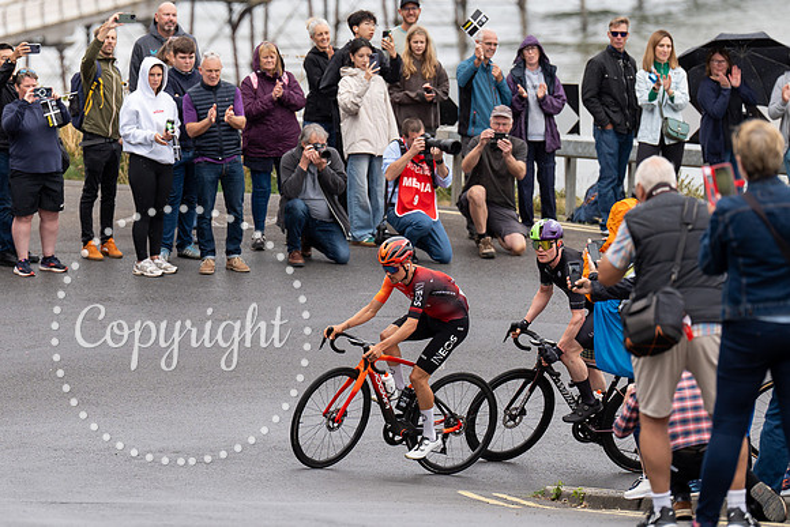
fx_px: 6200
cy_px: 223
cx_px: 328
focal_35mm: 282
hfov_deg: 7.3
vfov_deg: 4.9
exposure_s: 1/1000
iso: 320
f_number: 3.5
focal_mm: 188
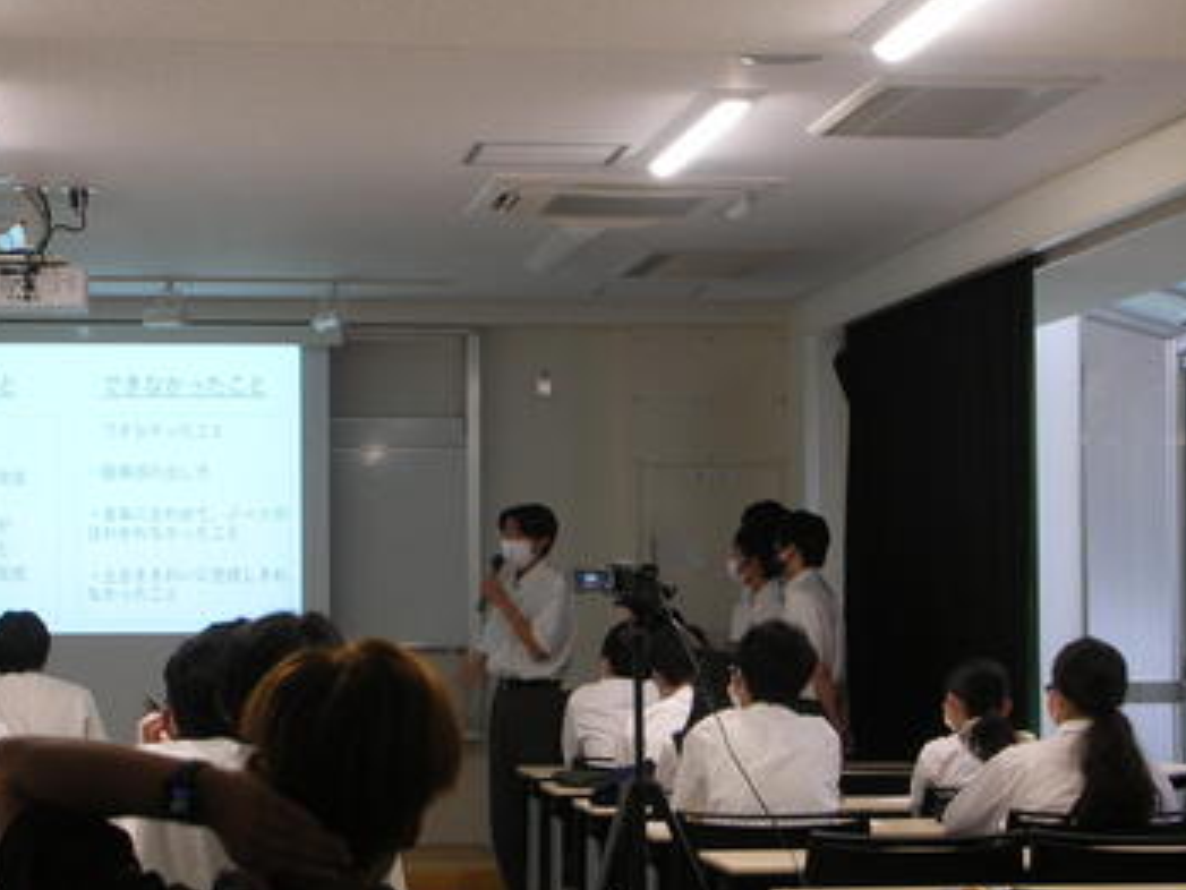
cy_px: 465
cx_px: 551
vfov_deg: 15.7
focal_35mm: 94
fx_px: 3222
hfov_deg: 20.9
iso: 50
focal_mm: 13.7
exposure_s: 1/10
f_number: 4.2
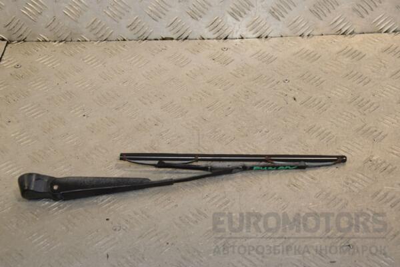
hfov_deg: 29.9
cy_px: 134
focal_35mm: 68
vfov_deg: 20.2
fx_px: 750
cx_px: 200
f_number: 9
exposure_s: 1/200
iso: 800
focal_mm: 45
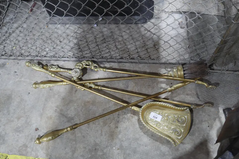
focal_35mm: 33
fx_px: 219
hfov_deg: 57.2
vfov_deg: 39.9
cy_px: 87
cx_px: 117
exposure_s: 1/60
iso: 1000
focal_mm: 15
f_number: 3.6
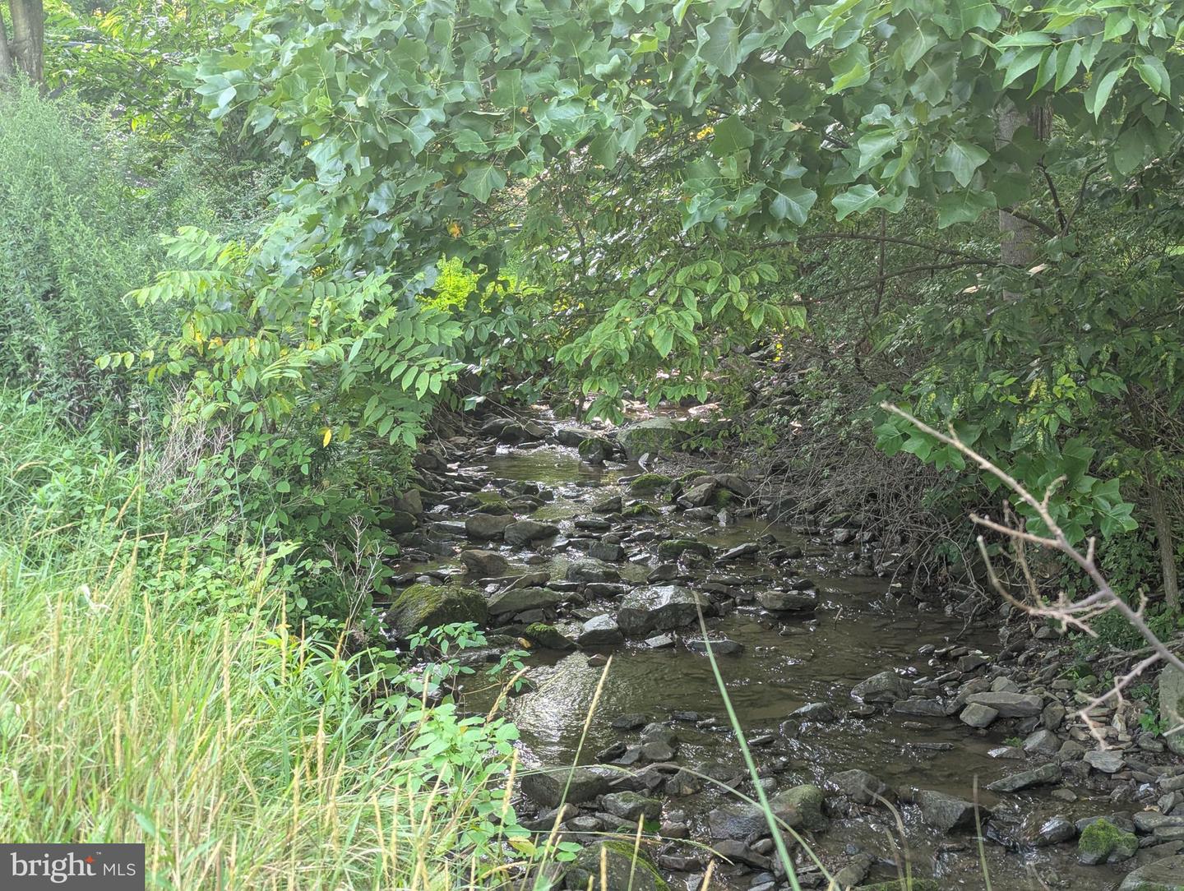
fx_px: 1644
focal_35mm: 48
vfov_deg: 30.3
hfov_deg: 39.6
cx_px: 592
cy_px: 446
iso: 63
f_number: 1.85
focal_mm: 6.81
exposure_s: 1/45.4
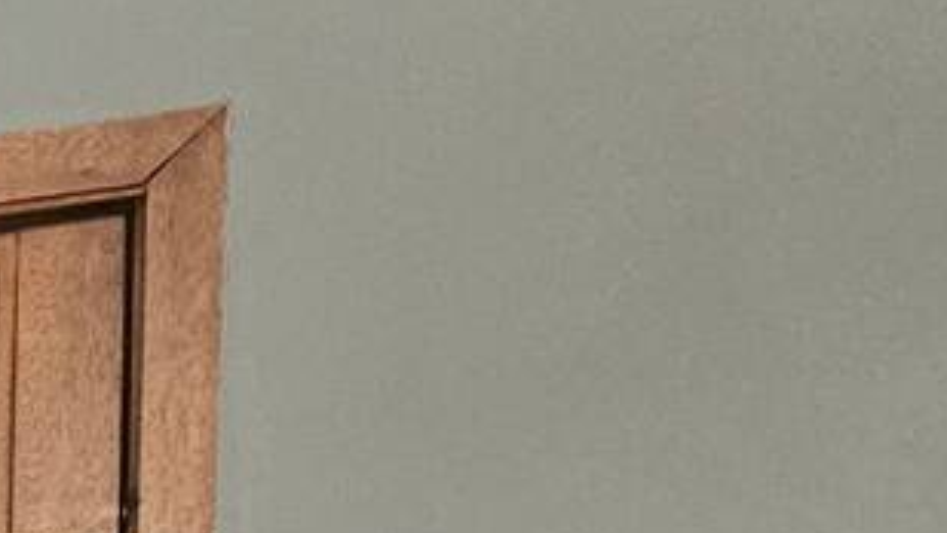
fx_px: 1658
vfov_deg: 15.0
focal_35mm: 66
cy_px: 1054
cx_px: -975
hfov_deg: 18.8
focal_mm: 2.2
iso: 320
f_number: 2.2
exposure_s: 1/40
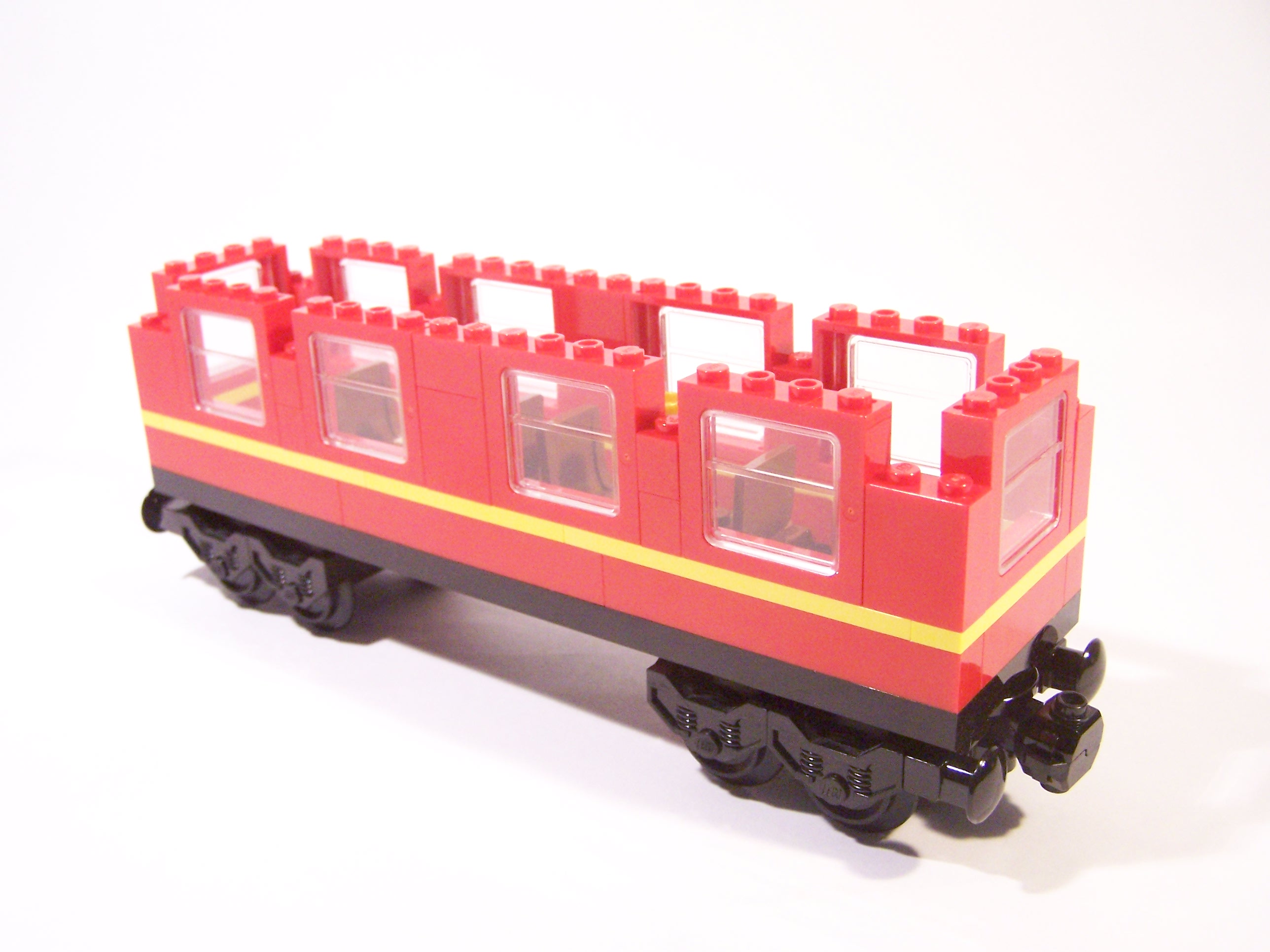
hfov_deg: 49.0
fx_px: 1394
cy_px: 476
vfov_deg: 37.7
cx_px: 635
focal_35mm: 38
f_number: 3.2
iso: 400
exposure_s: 1/30
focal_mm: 6.3
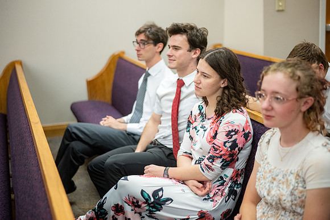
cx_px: 165
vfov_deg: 27.0
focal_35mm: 50
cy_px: 110
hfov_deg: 39.6
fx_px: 458
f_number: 1.8
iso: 1600
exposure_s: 1/400
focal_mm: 50
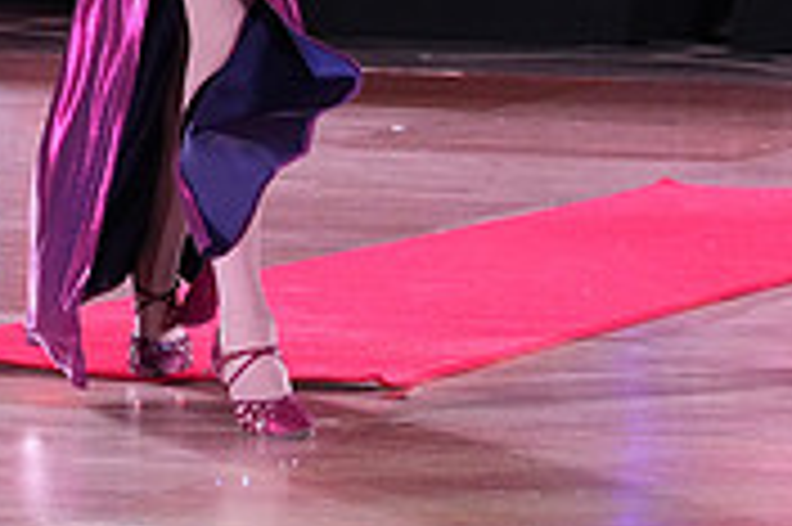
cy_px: -299
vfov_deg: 5.6
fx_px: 5363
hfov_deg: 8.4
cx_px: 729
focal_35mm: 244
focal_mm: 74
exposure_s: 1/400
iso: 8000
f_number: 5
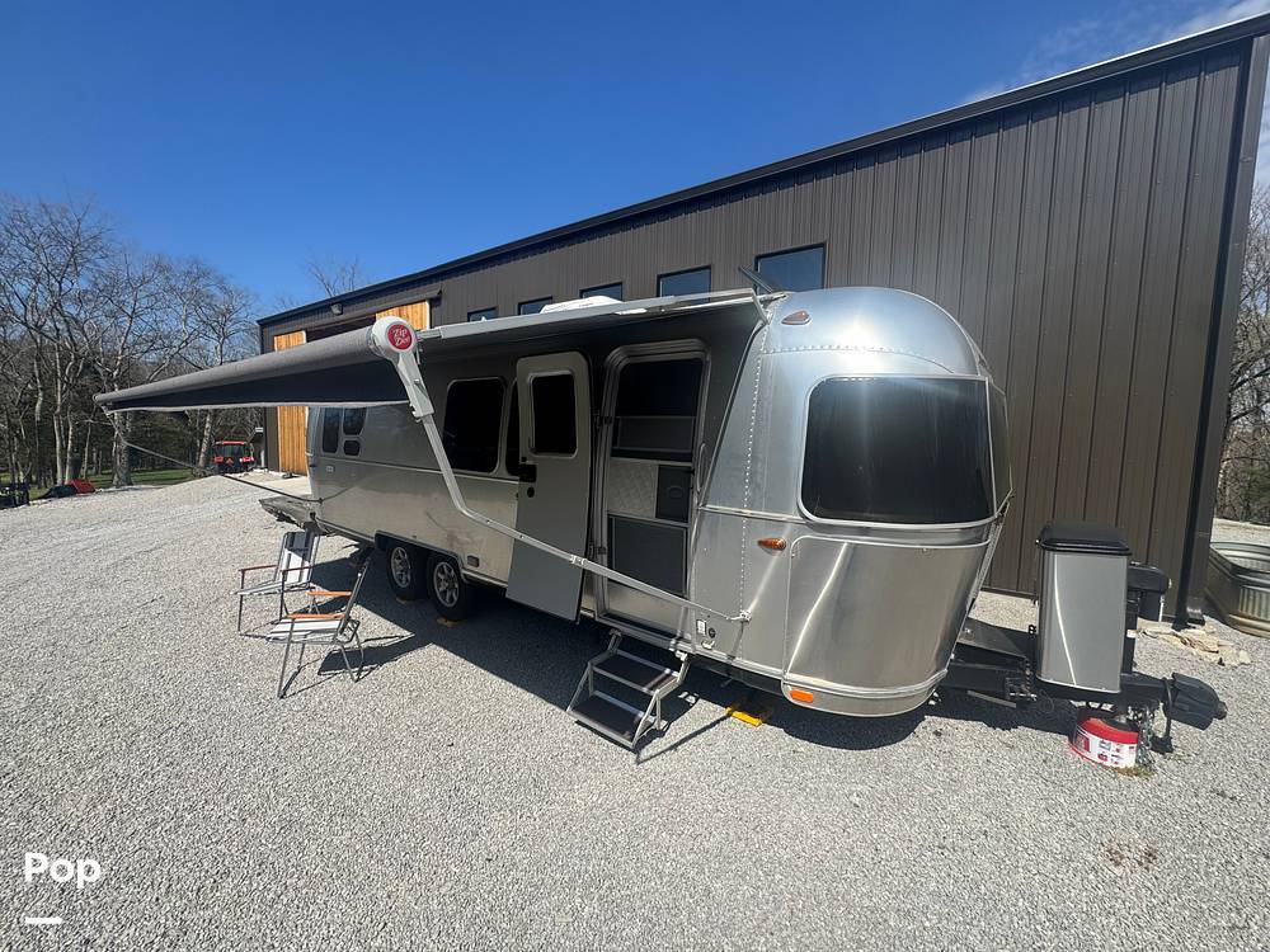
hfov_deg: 102.1
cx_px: 635
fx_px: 514
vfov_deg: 85.7
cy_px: 476
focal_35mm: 14
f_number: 2.2
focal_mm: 2.22
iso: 50
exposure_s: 1/1600
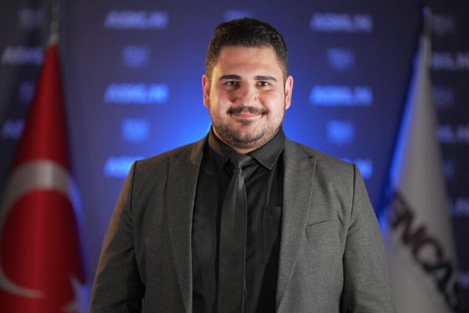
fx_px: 2607
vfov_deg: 6.9
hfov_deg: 10.3
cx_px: 234
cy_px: 156
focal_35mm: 200
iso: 4000
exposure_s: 1/500
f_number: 2.8
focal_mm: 200
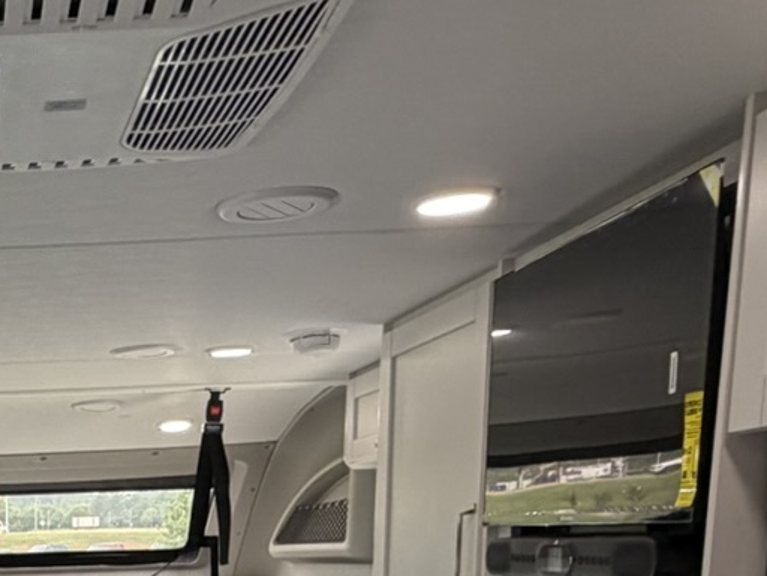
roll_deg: +2.0
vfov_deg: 22.6
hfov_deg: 30.1
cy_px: 800
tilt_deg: -12.2
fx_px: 1241
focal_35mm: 56
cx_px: -114
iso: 160
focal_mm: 2.22
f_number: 2.2
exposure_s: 1/121
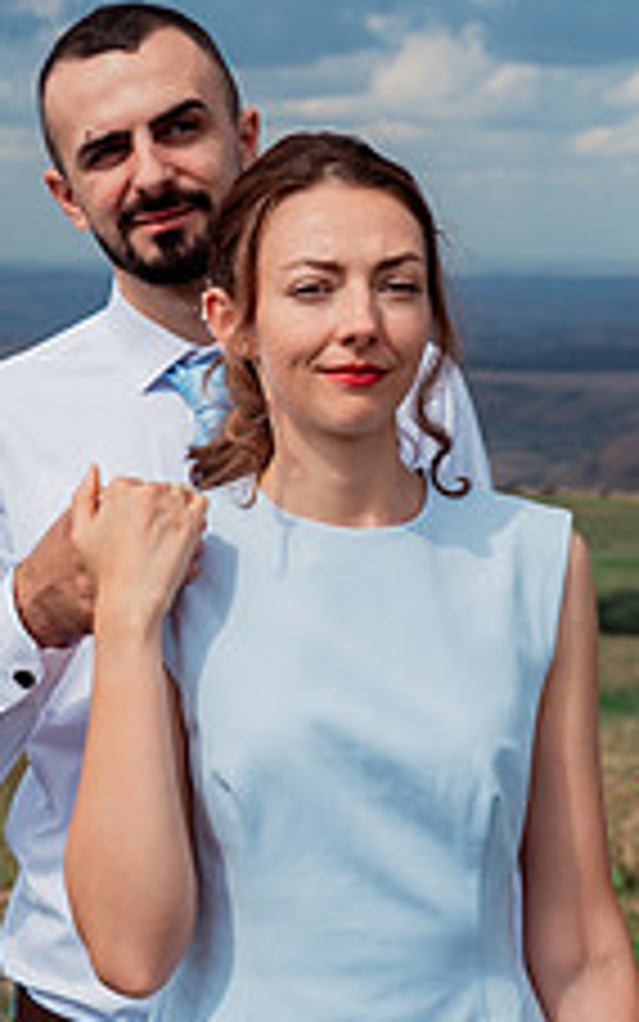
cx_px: 241
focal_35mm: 91
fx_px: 2534
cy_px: 446
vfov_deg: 22.8
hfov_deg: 14.4
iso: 250
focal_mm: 45
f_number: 5.6
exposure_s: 1/1000
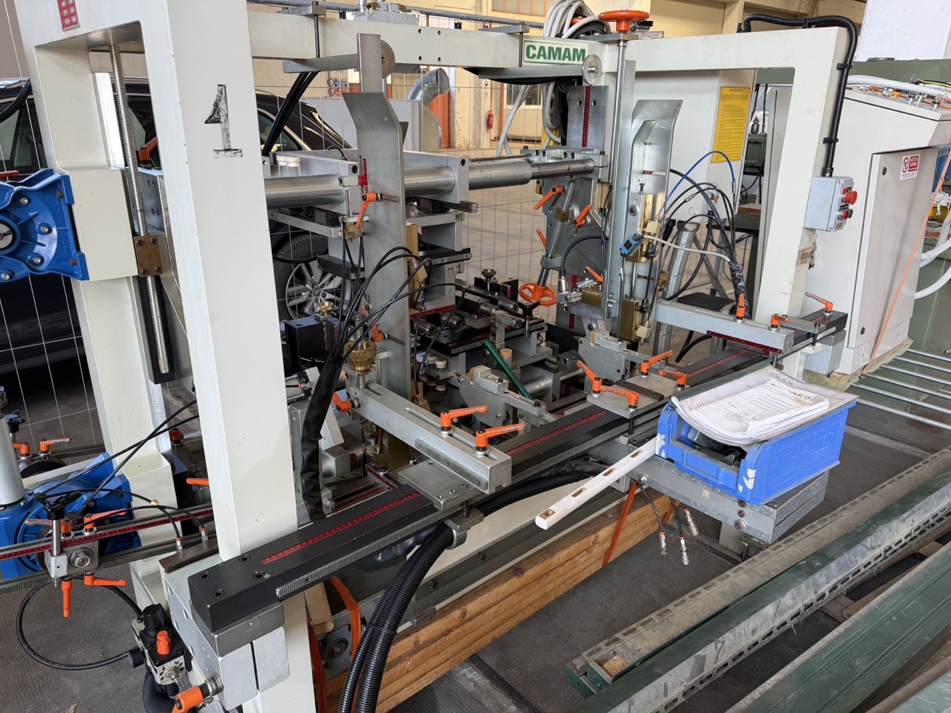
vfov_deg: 56.8
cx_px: 476
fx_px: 659
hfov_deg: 71.6
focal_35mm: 24
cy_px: 356
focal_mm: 6.76
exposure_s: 1/121
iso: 125
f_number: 1.78
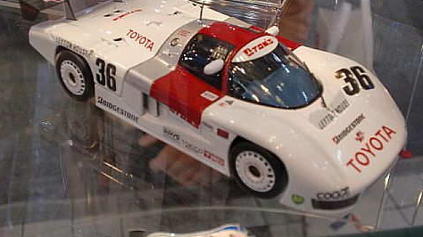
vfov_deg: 22.5
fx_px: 594
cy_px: 86
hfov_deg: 39.2
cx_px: 212
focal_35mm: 53
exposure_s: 1/60
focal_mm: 7.91
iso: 160
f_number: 3.4
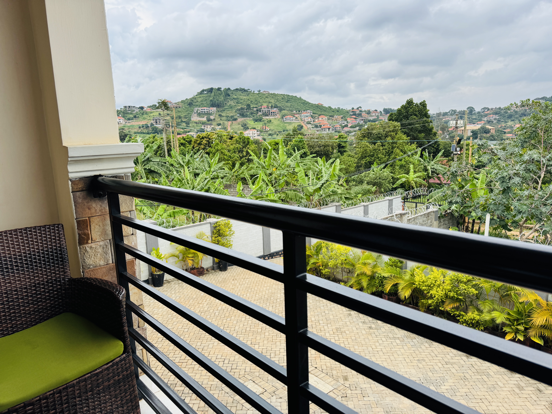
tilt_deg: -11.0
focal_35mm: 24
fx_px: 383
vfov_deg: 56.8
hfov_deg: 71.6
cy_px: 207
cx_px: 276
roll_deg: +2.1
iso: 80
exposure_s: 1/2506
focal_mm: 6.76
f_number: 1.78
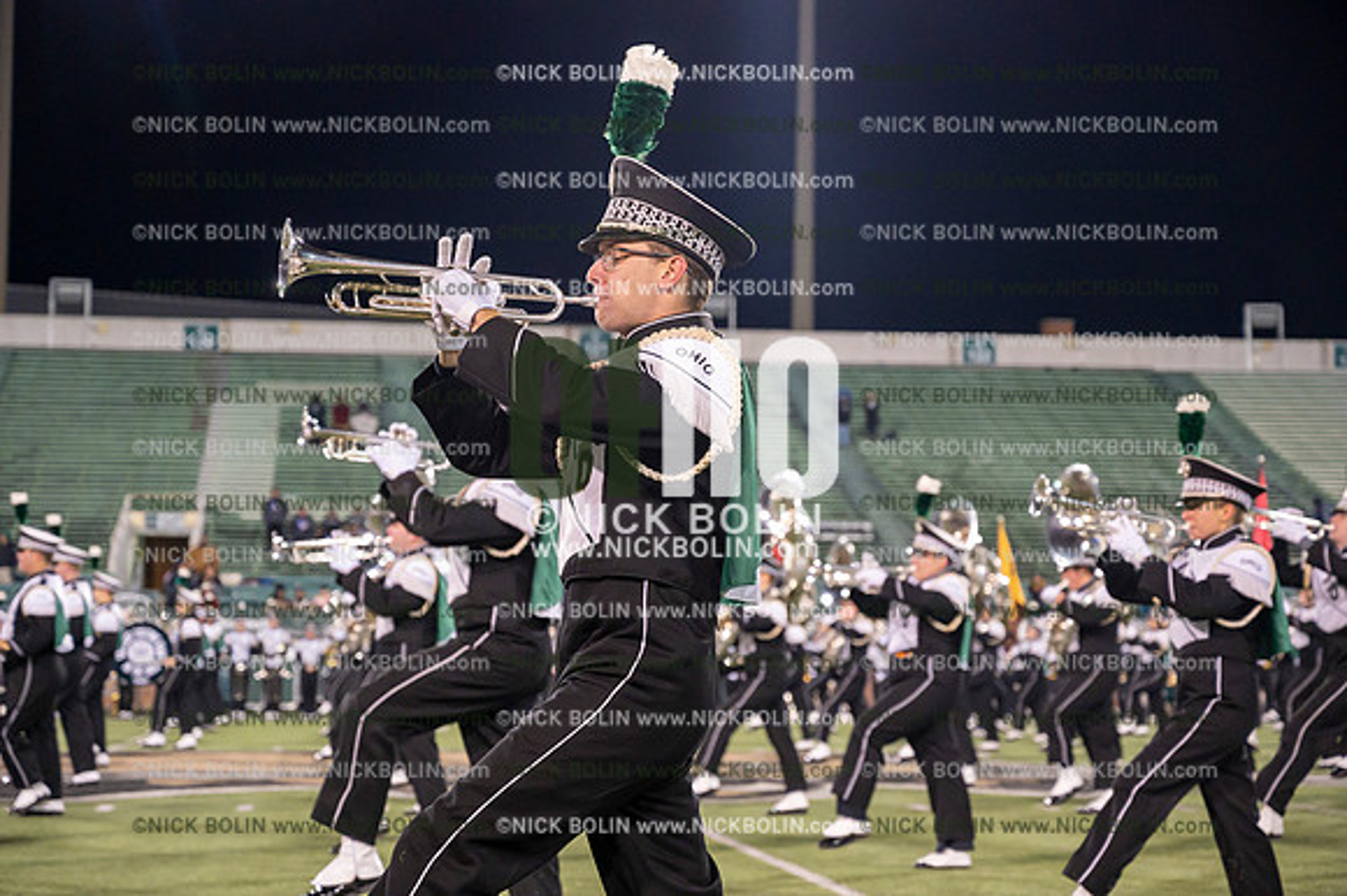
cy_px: 448
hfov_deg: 28.9
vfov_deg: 19.4
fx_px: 2618
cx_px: 674
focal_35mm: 70
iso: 5000
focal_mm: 70
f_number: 4.5
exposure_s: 1/640
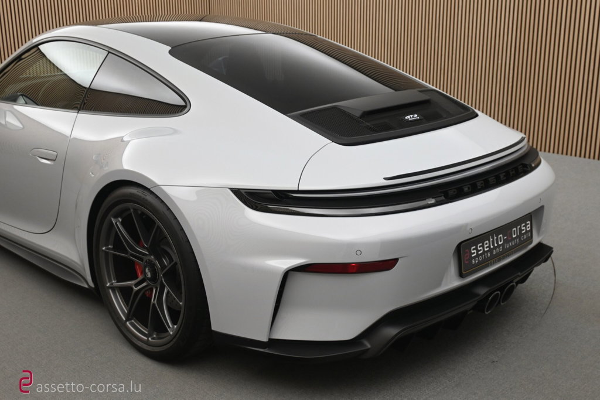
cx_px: 300
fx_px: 700
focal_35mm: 42
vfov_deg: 31.9
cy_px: 200
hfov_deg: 46.4
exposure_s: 1/50
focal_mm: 28
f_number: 4.5
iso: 560
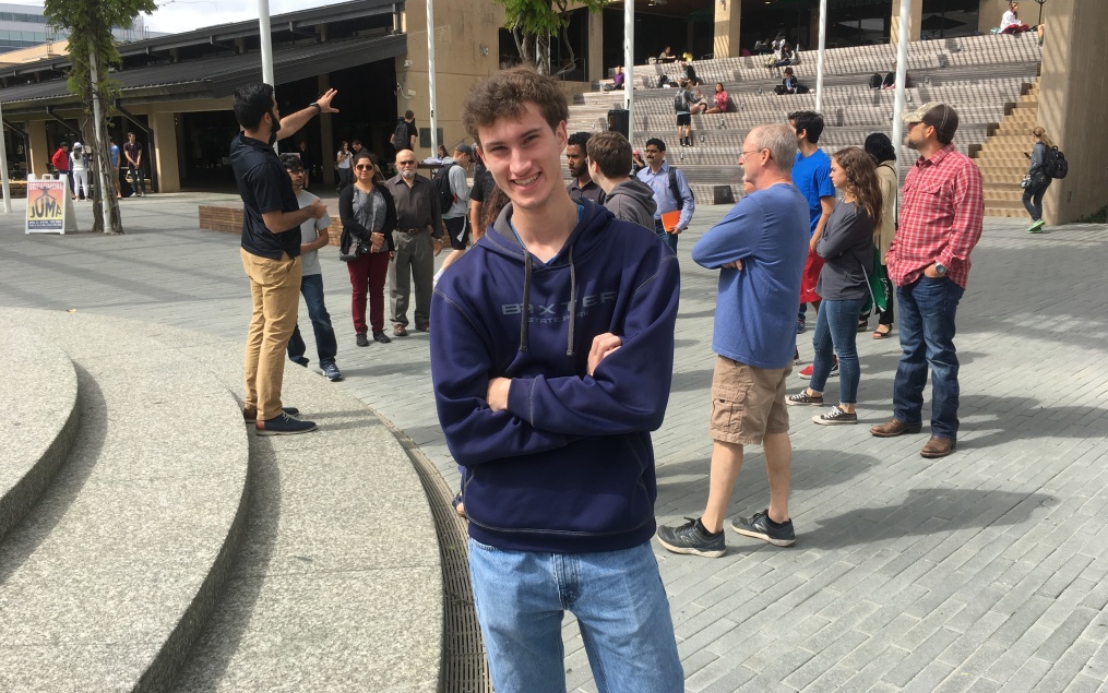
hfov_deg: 61.2
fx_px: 936
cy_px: 302
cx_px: 556
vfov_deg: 40.6
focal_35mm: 31
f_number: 2.2
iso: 25
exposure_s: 1/693
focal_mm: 4.15
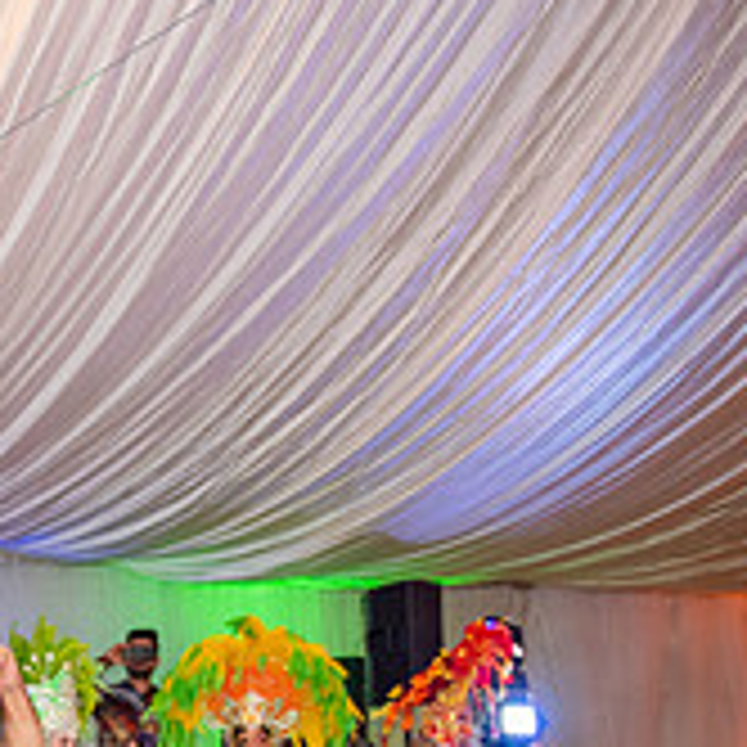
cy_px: 830
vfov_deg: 19.3
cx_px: -292
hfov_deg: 18.4
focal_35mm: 86
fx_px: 2100
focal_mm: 29
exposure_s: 1/160
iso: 1000
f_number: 2.8
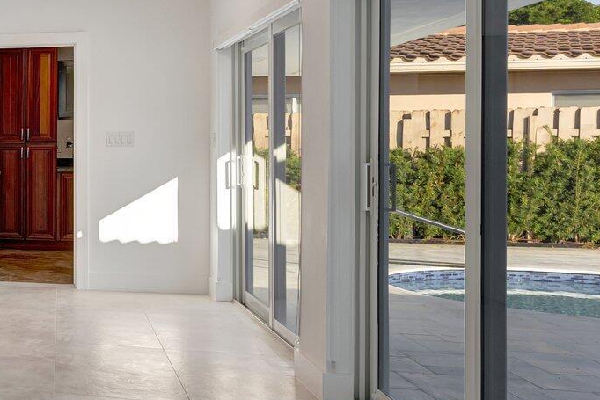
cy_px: 134
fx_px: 885
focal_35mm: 53
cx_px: -227
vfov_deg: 25.4
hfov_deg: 28.7
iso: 320
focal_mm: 17.7
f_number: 9
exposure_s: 1/15
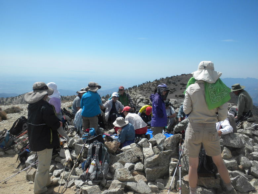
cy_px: 97
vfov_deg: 38.7
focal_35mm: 37
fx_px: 276
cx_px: 129
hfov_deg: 50.1
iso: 64
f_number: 10
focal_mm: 6.6
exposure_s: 1/140
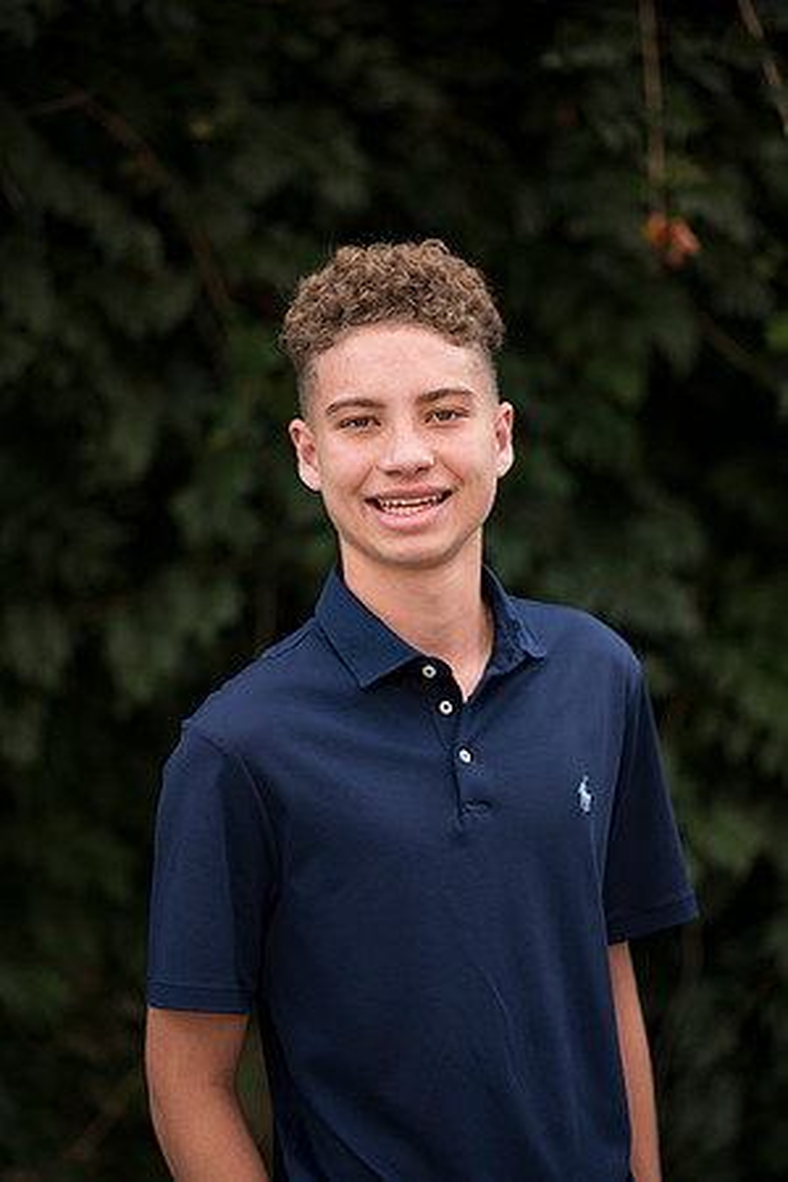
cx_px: 394
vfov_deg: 23.9
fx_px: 2791
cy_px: 591
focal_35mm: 85
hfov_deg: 16.1
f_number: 2
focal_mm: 85
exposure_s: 1/640
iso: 100
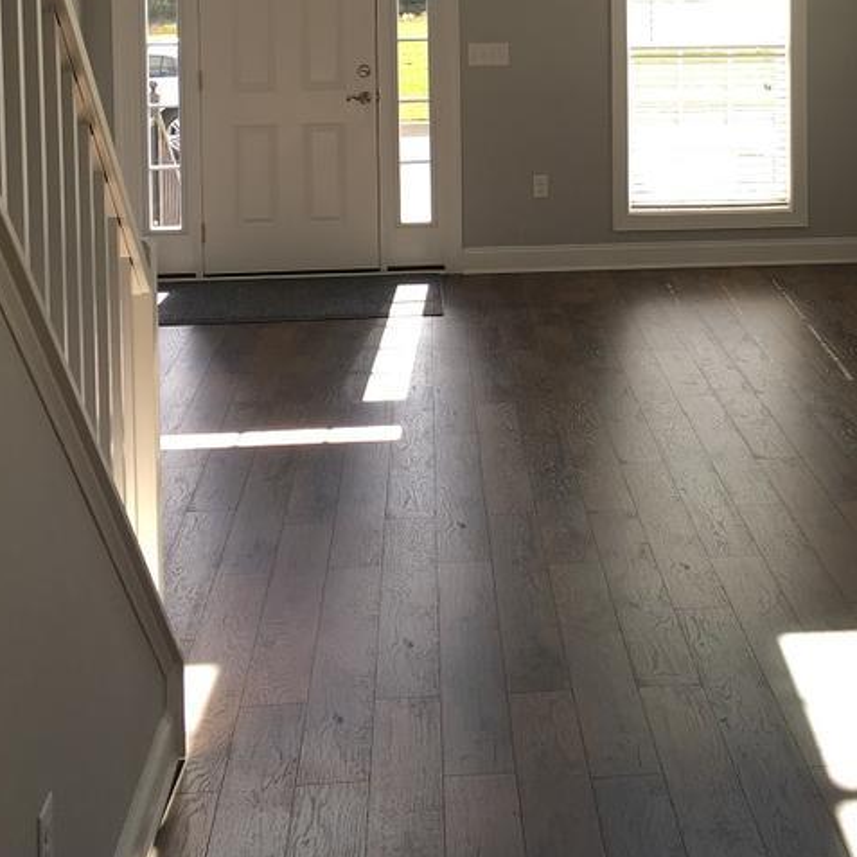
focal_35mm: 58
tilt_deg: -0.6
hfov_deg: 29.4
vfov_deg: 27.9
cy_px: 5
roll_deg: +0.4
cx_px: 564
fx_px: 1625
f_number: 2.2
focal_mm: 4.15
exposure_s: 1/139
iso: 25
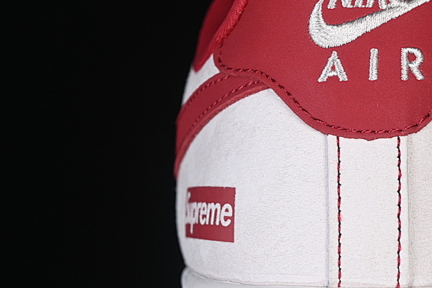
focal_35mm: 127
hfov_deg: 16.0
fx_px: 1524
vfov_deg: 10.8
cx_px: 346
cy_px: 178
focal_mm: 50
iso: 160
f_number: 7.1
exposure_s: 1/80
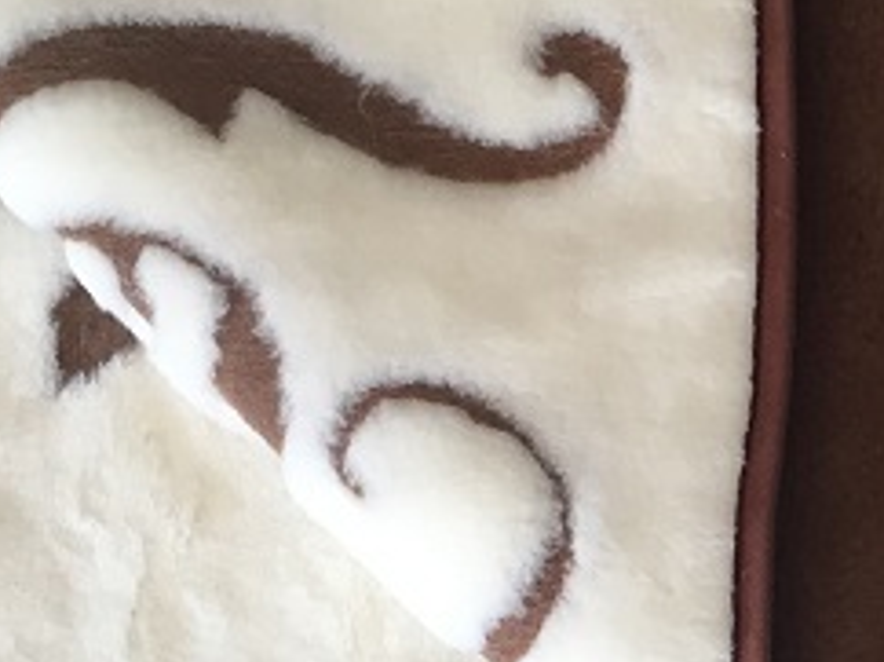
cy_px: 479
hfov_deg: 18.8
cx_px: 1184
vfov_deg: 15.3
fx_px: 2449
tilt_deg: -81.1
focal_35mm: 96
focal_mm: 4.15
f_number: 2.2
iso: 40
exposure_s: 1/33
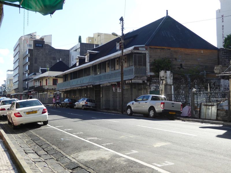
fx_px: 280
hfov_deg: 44.8
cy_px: 86
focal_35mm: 42
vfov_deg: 34.3
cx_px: 116
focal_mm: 7.2
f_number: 3.8
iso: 80
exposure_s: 1/320
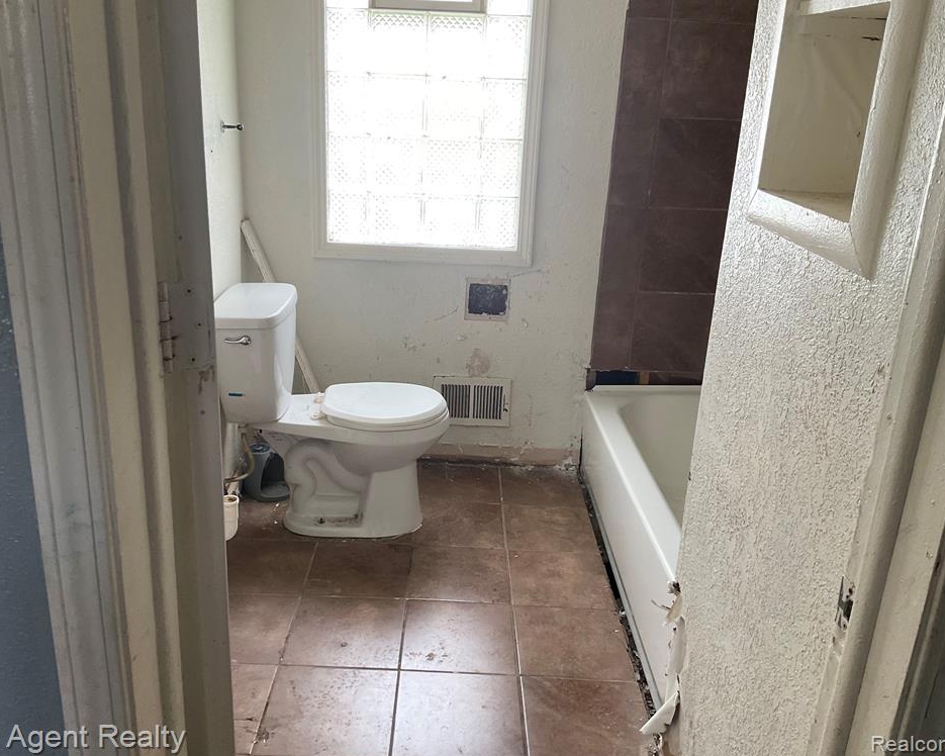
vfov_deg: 47.1
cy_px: 372
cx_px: 456
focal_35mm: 31
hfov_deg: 57.2
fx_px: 867
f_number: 1.8
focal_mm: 3
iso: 40
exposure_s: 1/60
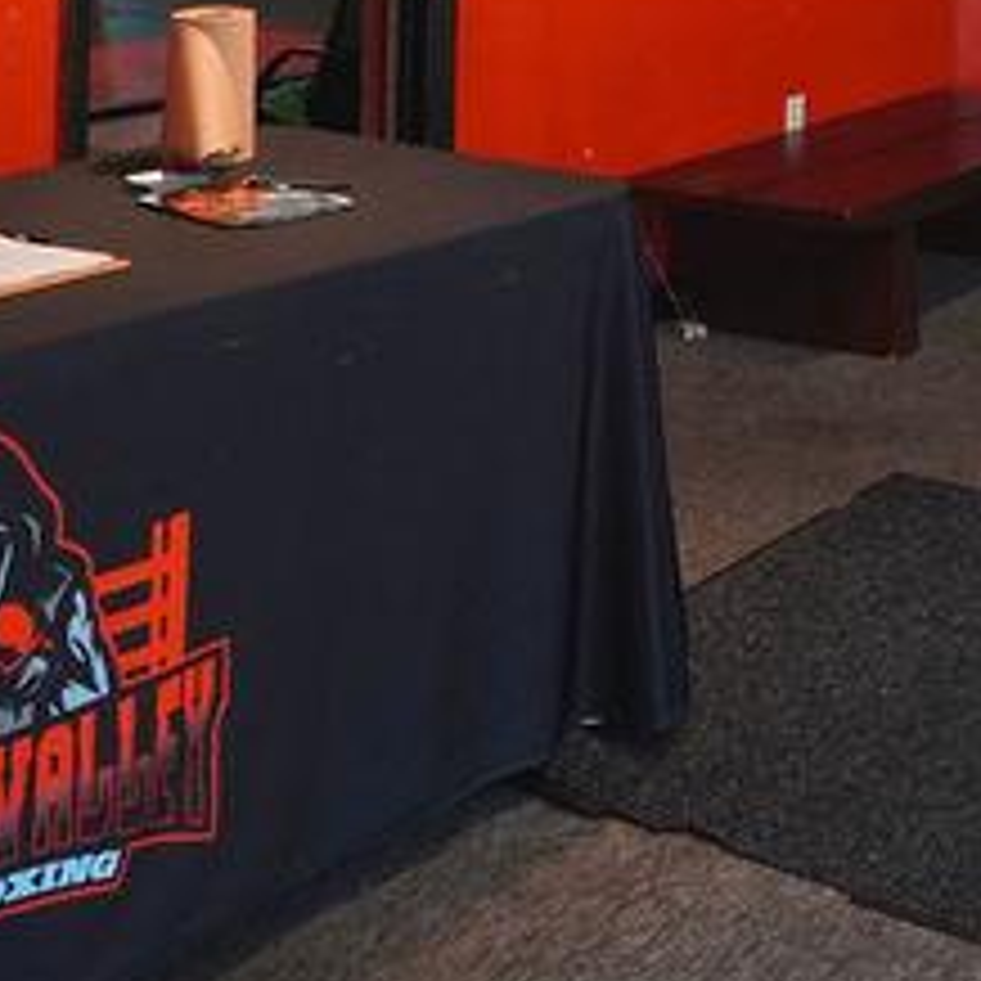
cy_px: -331
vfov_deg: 22.9
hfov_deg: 24.4
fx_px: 2116
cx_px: 1066
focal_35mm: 66
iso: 800
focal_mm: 11
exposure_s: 1/30
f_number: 10
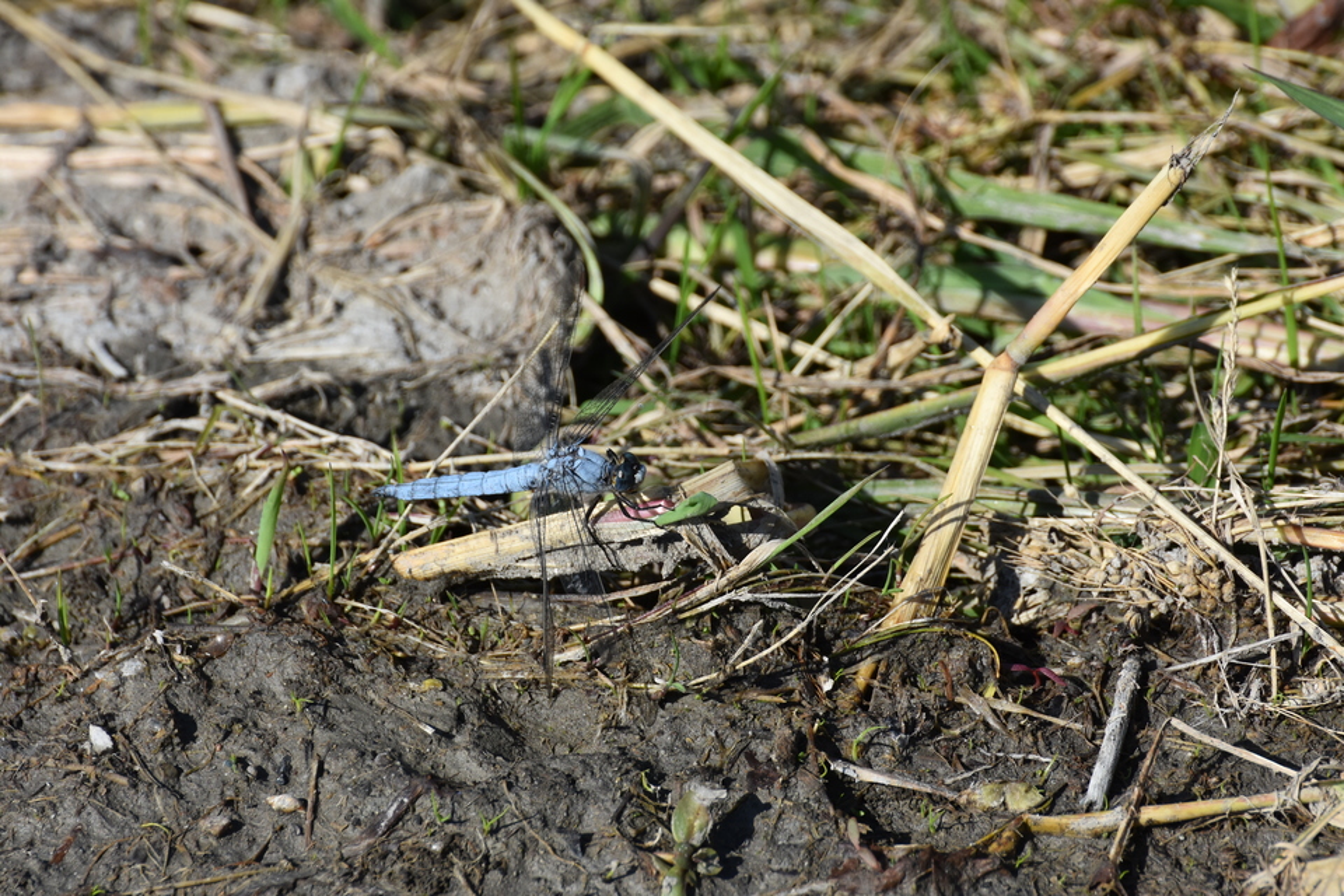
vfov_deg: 3.1
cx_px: 672
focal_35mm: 450
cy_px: 448
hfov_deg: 4.6
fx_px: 16799
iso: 400
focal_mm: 300
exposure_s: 1/1000
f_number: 8
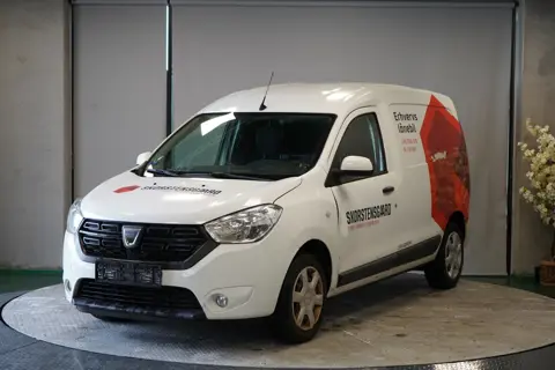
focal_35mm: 65
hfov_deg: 31.0
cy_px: 185
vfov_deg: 20.9
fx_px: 1002
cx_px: 278
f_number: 5.6
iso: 1600
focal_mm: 65
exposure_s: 1/160
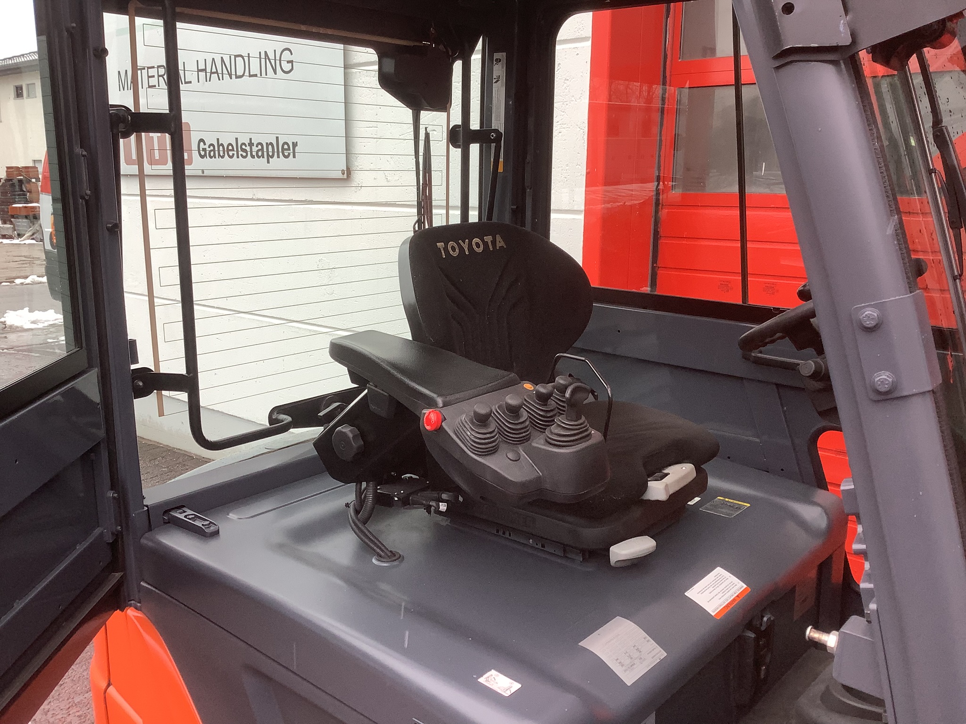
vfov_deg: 45.4
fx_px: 865
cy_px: 362
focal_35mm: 31
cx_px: 483
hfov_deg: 58.4
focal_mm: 3.3
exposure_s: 1/120
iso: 40
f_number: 2.4
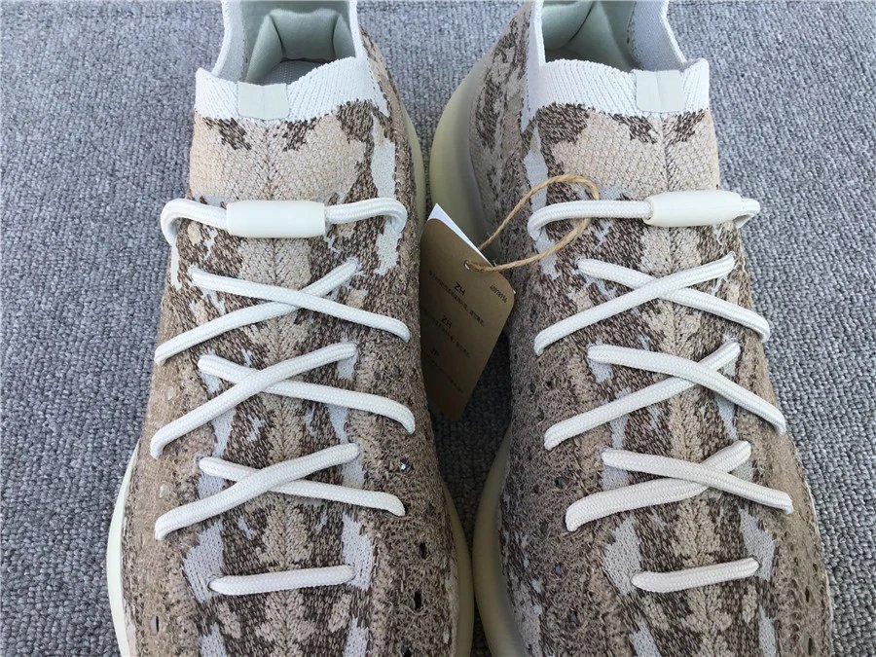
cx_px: 438
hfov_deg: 58.4
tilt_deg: -55.6
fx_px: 784
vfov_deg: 45.4
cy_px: 328
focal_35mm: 31
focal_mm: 3.3
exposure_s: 1/335
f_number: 2.4
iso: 25
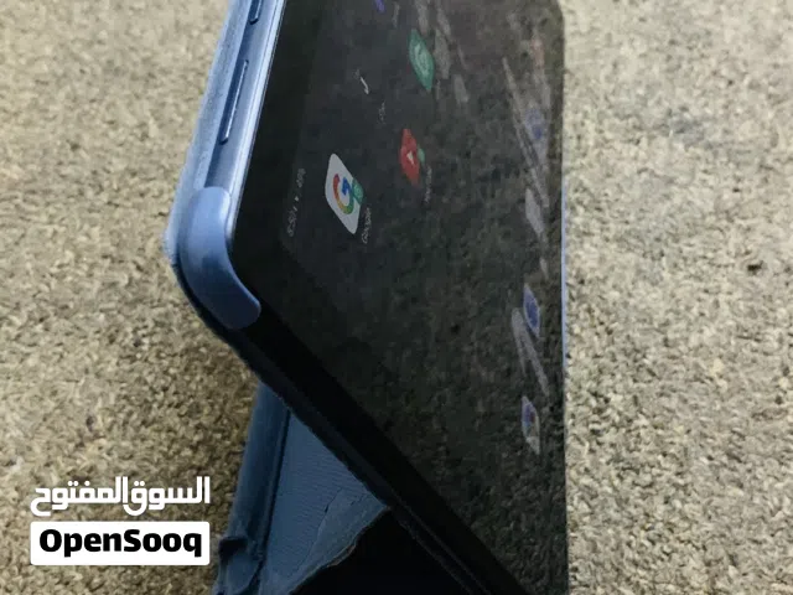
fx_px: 596
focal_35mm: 26
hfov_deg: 67.3
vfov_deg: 53.1
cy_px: 298
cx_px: 396
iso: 800
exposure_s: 1/25
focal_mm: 4.25
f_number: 1.8
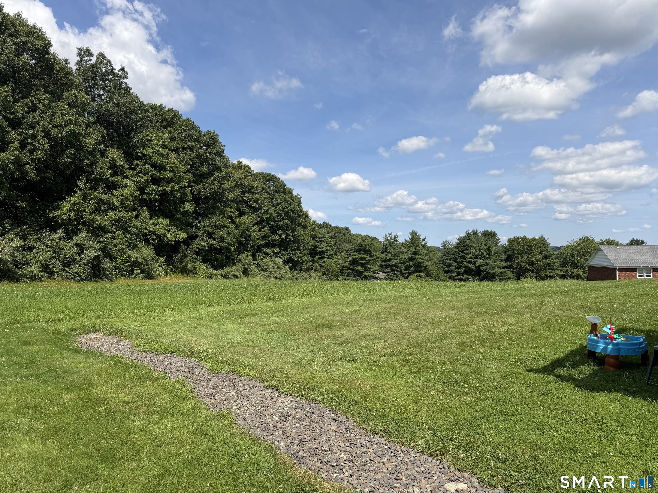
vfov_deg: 56.8
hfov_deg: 71.6
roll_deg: +1.6
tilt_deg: +0.3
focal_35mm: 24
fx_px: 456
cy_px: 246
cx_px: 329
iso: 80
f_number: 1.78
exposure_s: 1/5319
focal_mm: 6.76
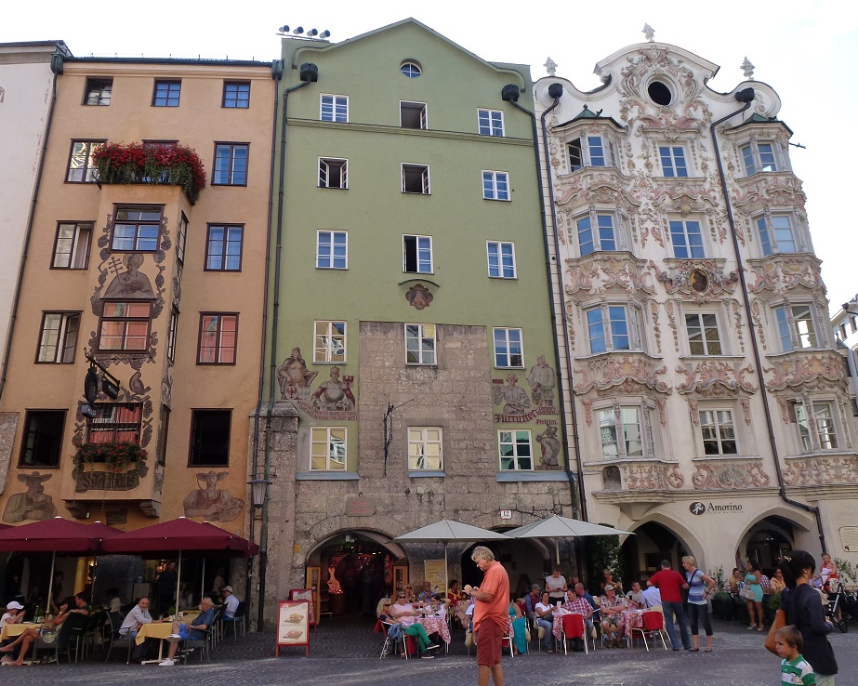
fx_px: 660
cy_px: 336
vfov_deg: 54.9
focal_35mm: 26
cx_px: 423
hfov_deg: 66.0
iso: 160
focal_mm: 4.3
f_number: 4
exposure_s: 1/320
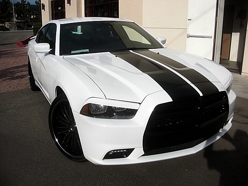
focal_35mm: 36
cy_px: 93
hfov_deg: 51.4
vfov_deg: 39.7
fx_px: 258
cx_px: 124
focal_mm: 6.3
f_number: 7.9
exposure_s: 1/200
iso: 50
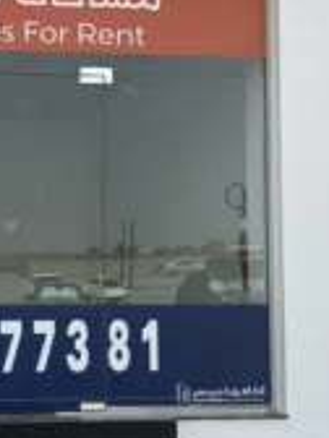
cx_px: 8
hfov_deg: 24.6
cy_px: 224
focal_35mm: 57
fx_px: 722
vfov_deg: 33.8
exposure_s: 1/2469
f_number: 1.78
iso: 80
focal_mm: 6.86
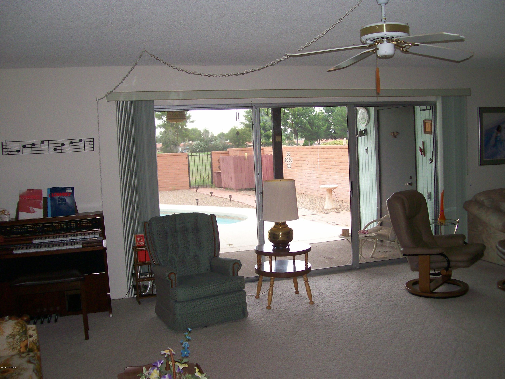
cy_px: 190
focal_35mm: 36
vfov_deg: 39.7
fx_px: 525
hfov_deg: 51.4
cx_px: 252
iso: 140
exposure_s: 1/80.8
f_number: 2.7
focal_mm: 6
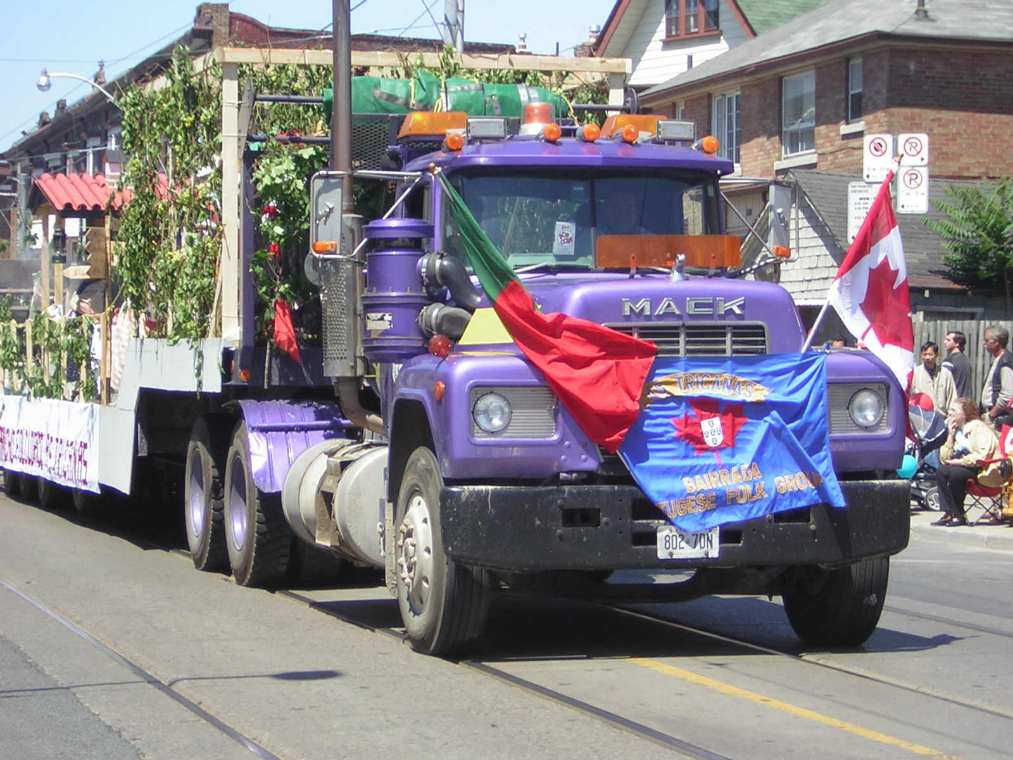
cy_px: 380
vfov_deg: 13.7
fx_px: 3161
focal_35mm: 108
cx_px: 506
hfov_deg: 18.2
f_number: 4.7
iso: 50
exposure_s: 1/230
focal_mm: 14.1
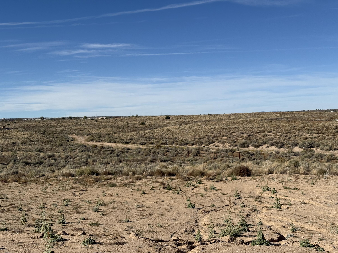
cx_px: 169
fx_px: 469
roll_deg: +3.7
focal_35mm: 48
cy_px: 126
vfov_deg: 30.3
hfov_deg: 39.7
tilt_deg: +0.5
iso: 80
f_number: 1.78
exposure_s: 1/9901
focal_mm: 6.76
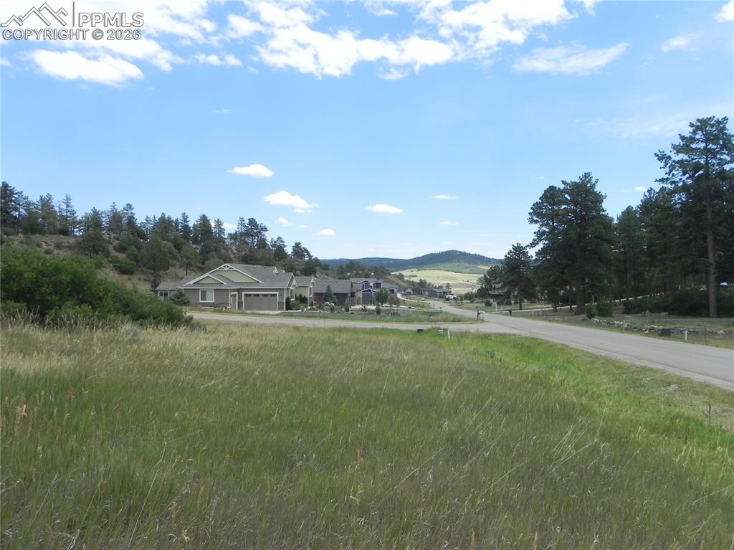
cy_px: 275
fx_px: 551
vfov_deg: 53.0
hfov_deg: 67.3
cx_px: 367
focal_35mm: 26
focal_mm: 4.6
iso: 160
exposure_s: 1/330
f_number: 7.1
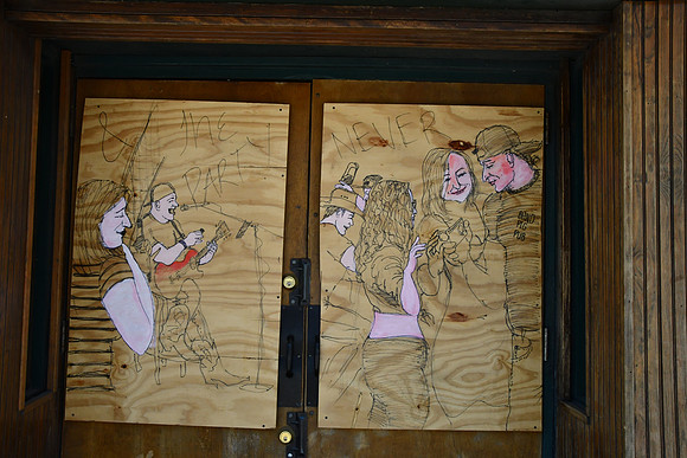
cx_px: 344
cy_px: 229
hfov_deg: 57.2
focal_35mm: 33
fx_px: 630
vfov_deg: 40.0
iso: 800
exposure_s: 1/125
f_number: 18
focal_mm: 22
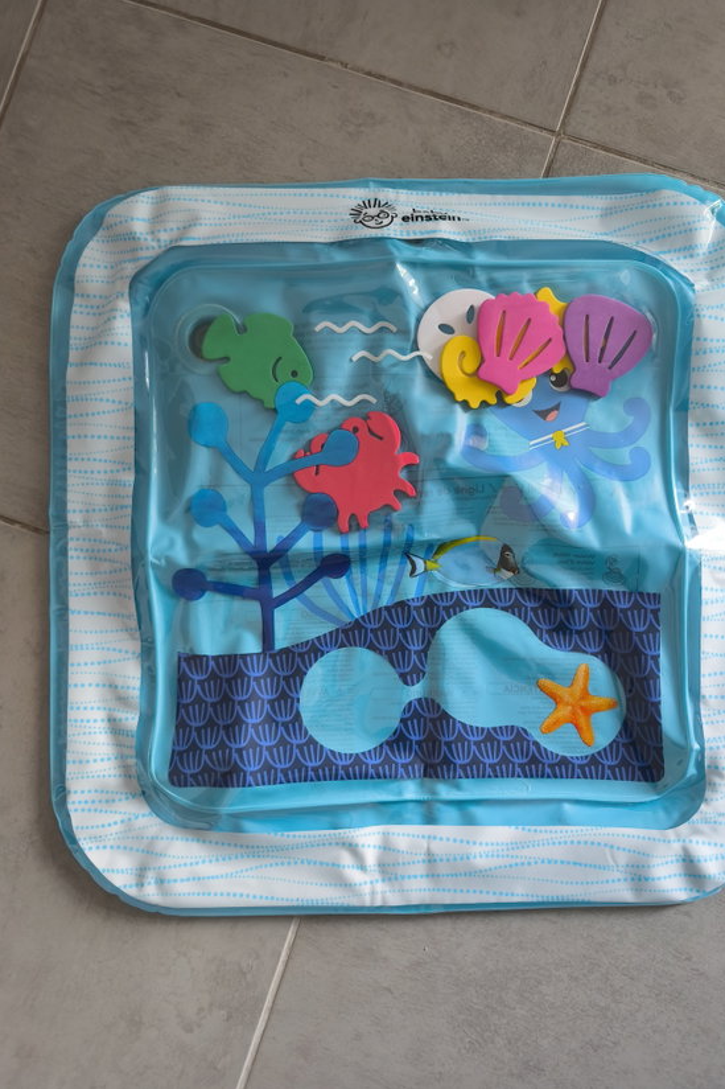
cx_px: 399
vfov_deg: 73.8
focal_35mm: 24
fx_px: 725
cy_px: 544
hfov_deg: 53.0
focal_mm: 6.57
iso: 200
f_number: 1.6
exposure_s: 1/50
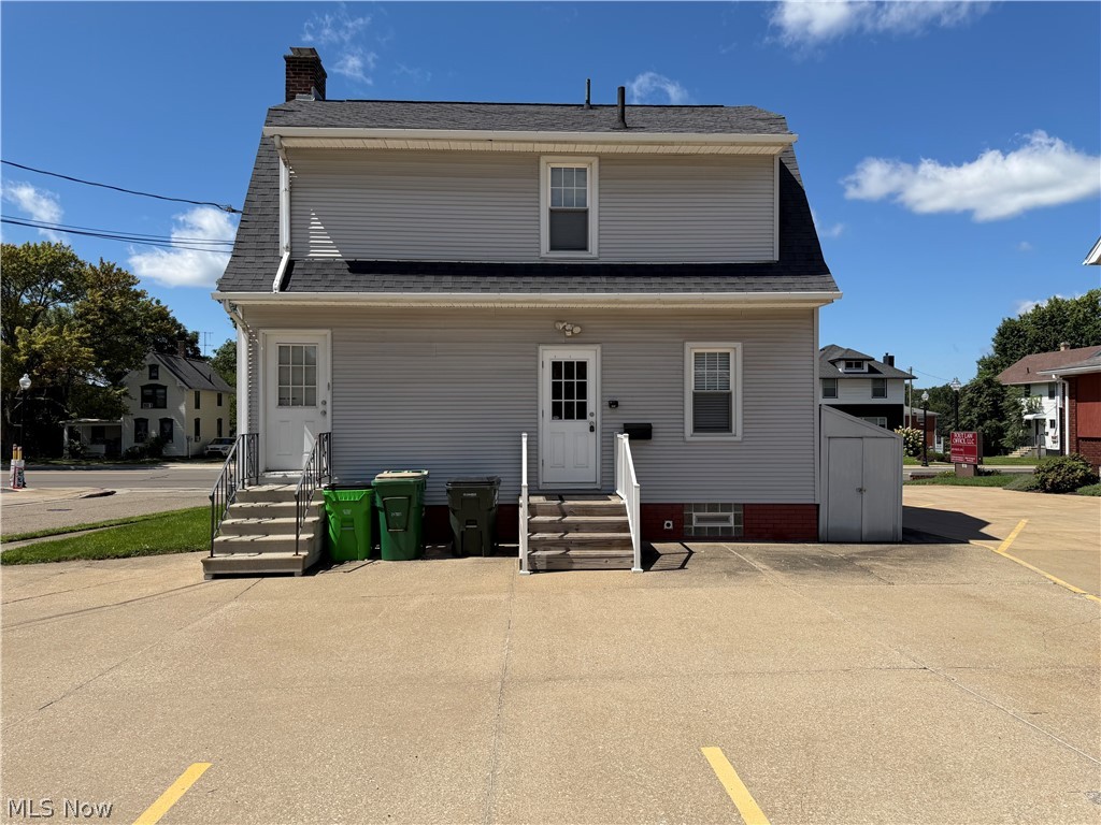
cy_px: 412
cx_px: 550
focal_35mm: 24
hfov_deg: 71.6
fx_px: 763
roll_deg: -0.1
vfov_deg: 56.8
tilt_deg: +0.3
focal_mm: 6.76
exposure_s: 1/6173
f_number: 1.78
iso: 80
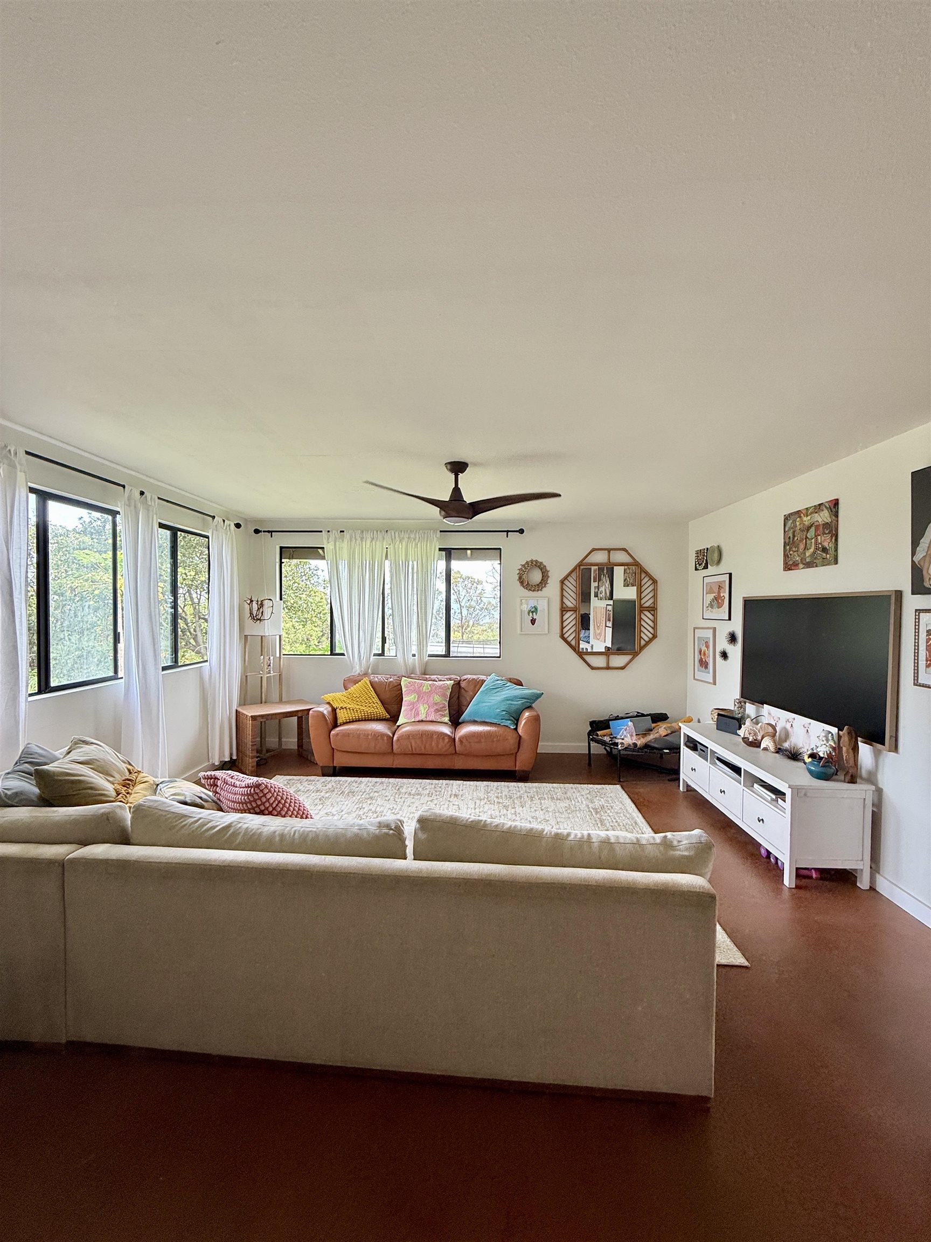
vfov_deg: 102.1
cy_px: 621
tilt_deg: -0.6
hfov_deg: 85.7
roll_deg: -1.0
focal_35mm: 14
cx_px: 466
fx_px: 502
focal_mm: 2.22
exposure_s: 1/99
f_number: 2.2
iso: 64
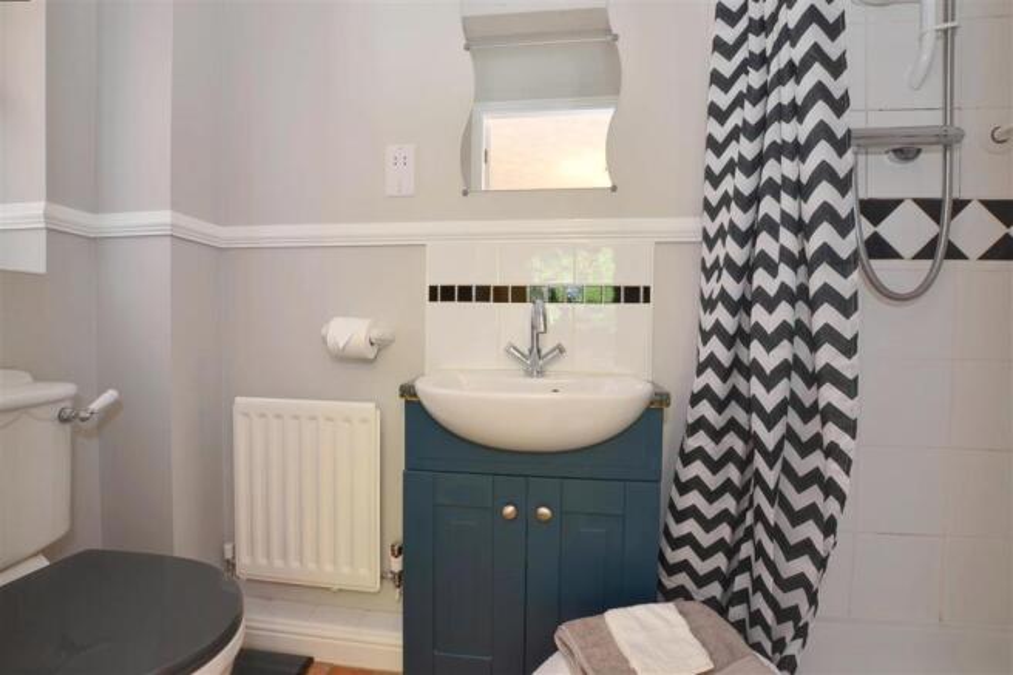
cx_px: 506
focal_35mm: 15
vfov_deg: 77.3
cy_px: 338
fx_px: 422
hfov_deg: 100.4
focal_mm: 10
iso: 400
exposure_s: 1/4
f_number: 11
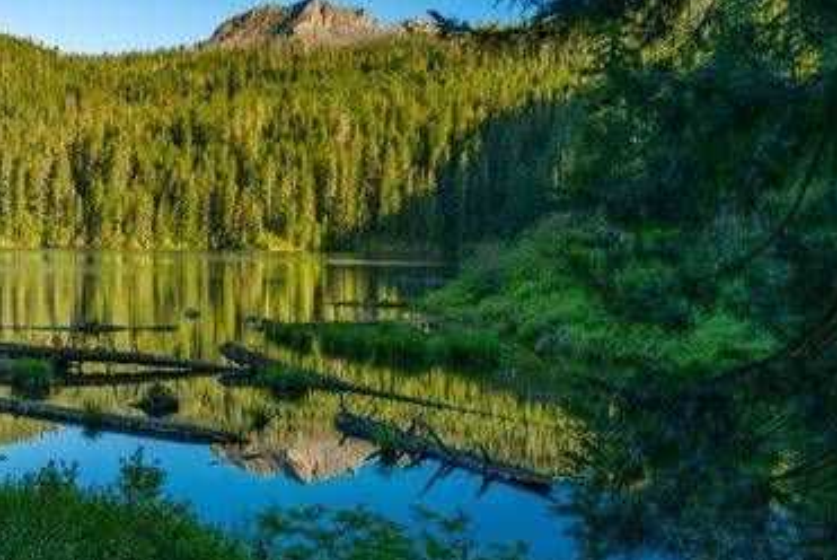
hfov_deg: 45.2
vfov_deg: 31.9
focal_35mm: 42
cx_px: 237
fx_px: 977
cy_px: 305
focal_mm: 26
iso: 800
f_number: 7.1
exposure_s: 1/500
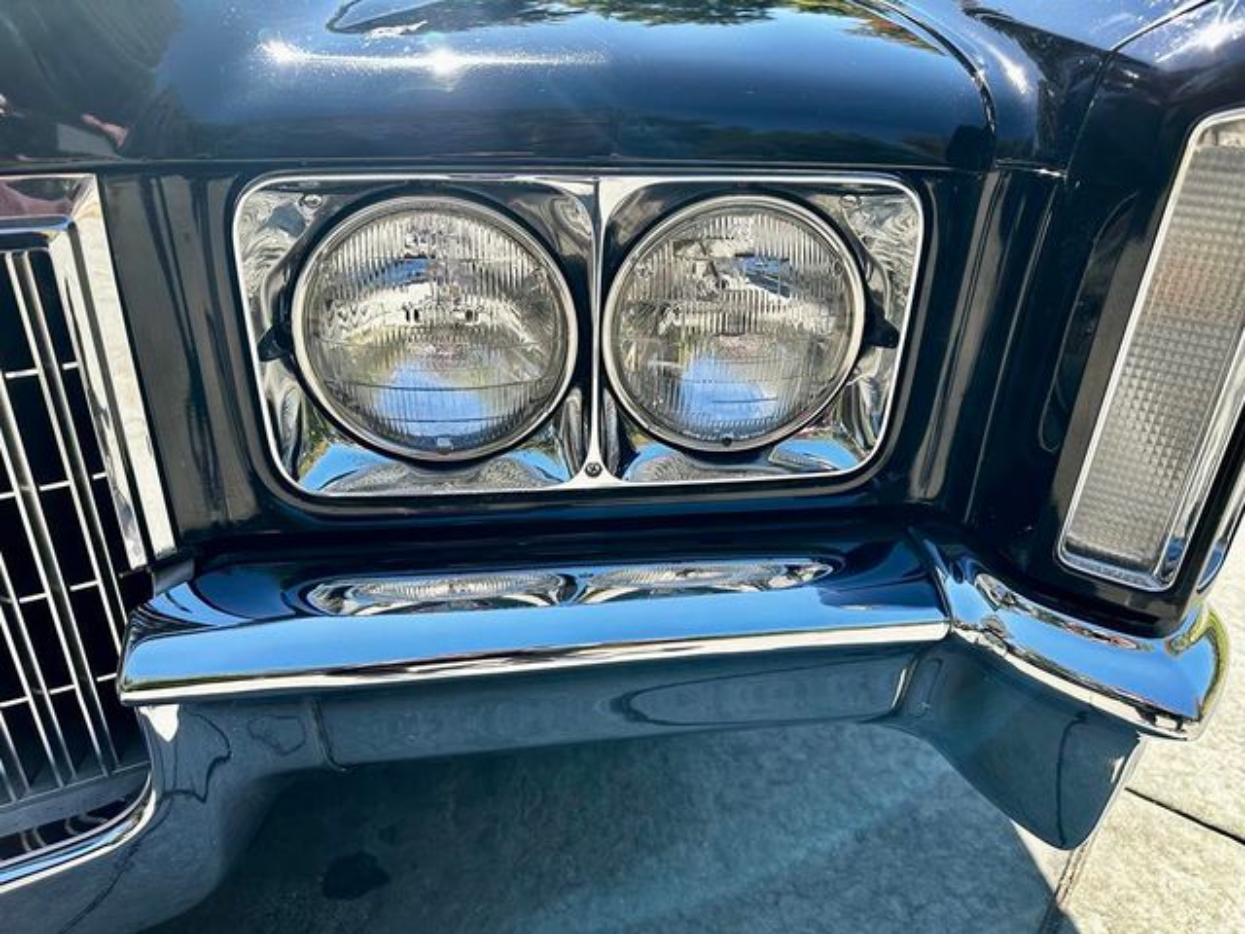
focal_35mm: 24
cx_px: 622
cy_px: 467
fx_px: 863
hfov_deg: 71.6
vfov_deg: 56.8
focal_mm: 6.86
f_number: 1.78
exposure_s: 1/943
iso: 80
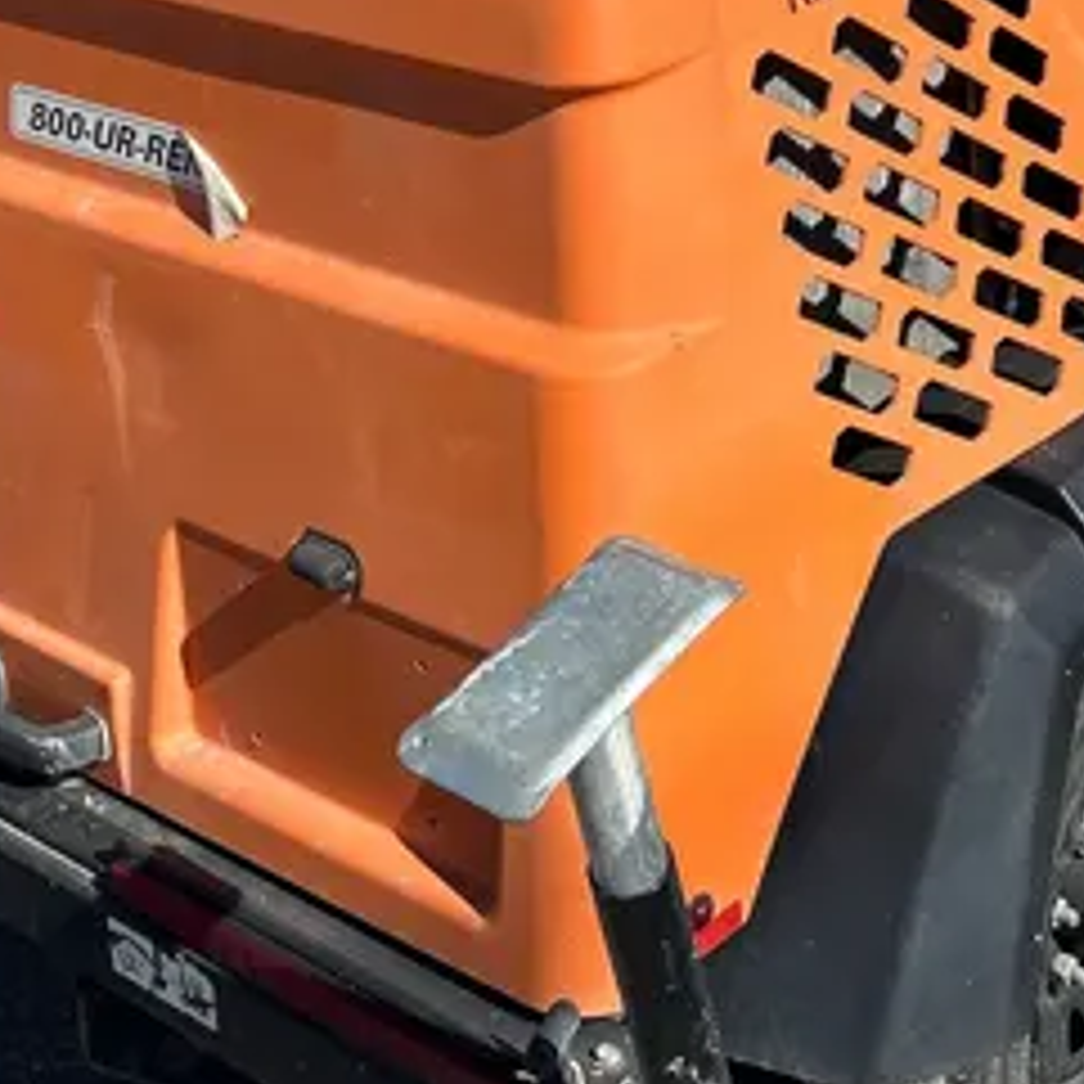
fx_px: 2480
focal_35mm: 70
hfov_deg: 24.6
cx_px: 666
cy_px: -173
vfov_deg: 22.9
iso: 50
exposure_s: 1/5076
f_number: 1.5
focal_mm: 5.7
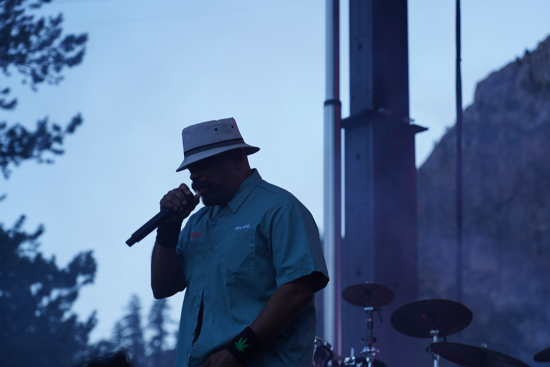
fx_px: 1604
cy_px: 184
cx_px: 275
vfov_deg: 13.0
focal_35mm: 105
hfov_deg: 19.5
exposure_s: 1/160
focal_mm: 105
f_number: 4.5
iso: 100
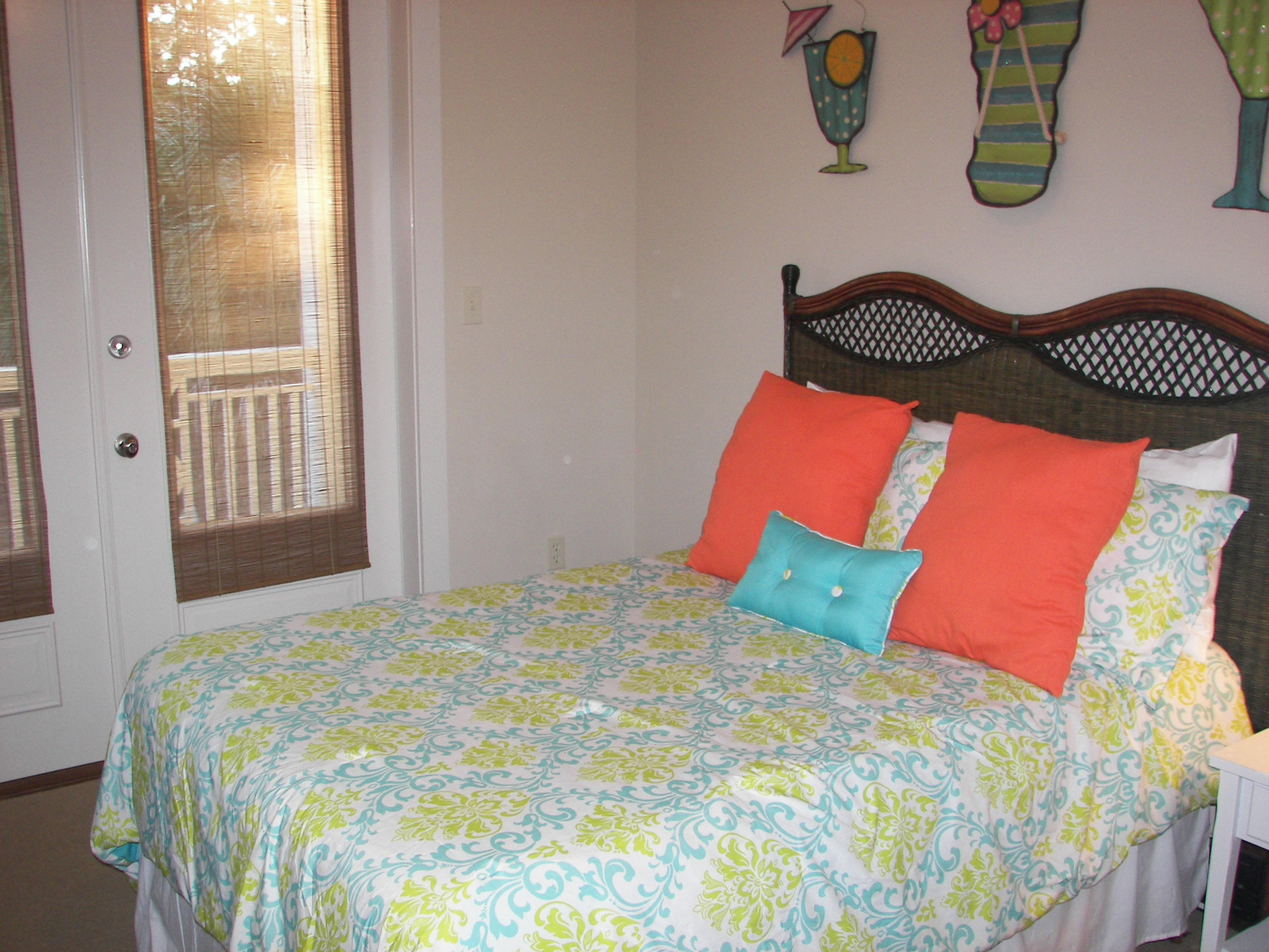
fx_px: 1320
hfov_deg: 51.4
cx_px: 634
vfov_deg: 39.7
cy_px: 476
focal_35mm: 36
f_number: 2.8
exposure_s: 1/30
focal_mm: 6
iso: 100
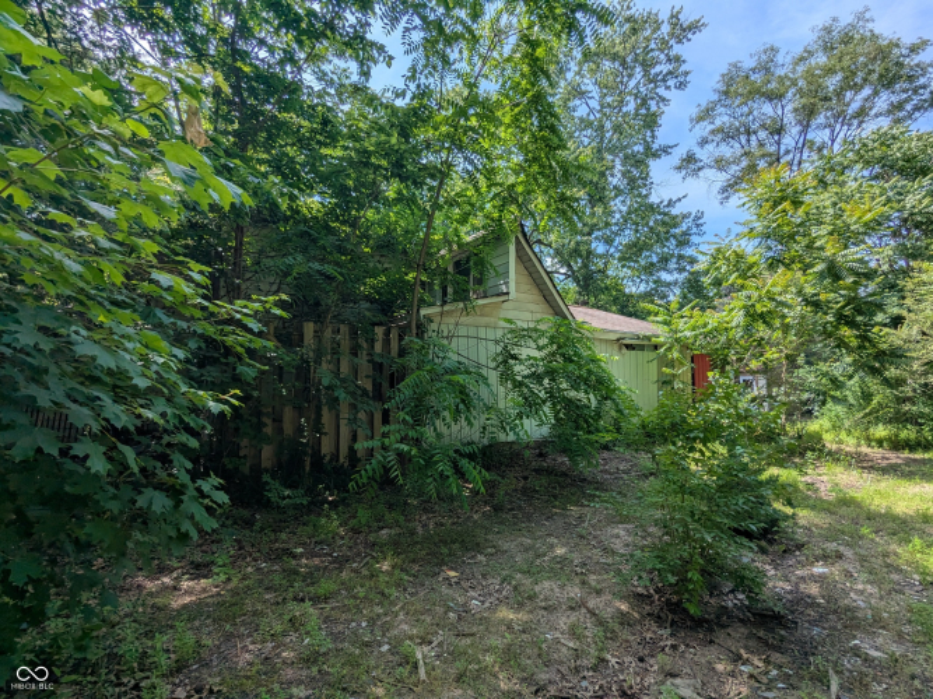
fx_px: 431
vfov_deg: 78.1
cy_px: 350
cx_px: 466
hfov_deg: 94.5
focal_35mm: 16
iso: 41
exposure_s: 1/1009
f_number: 2.2
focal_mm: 2.35
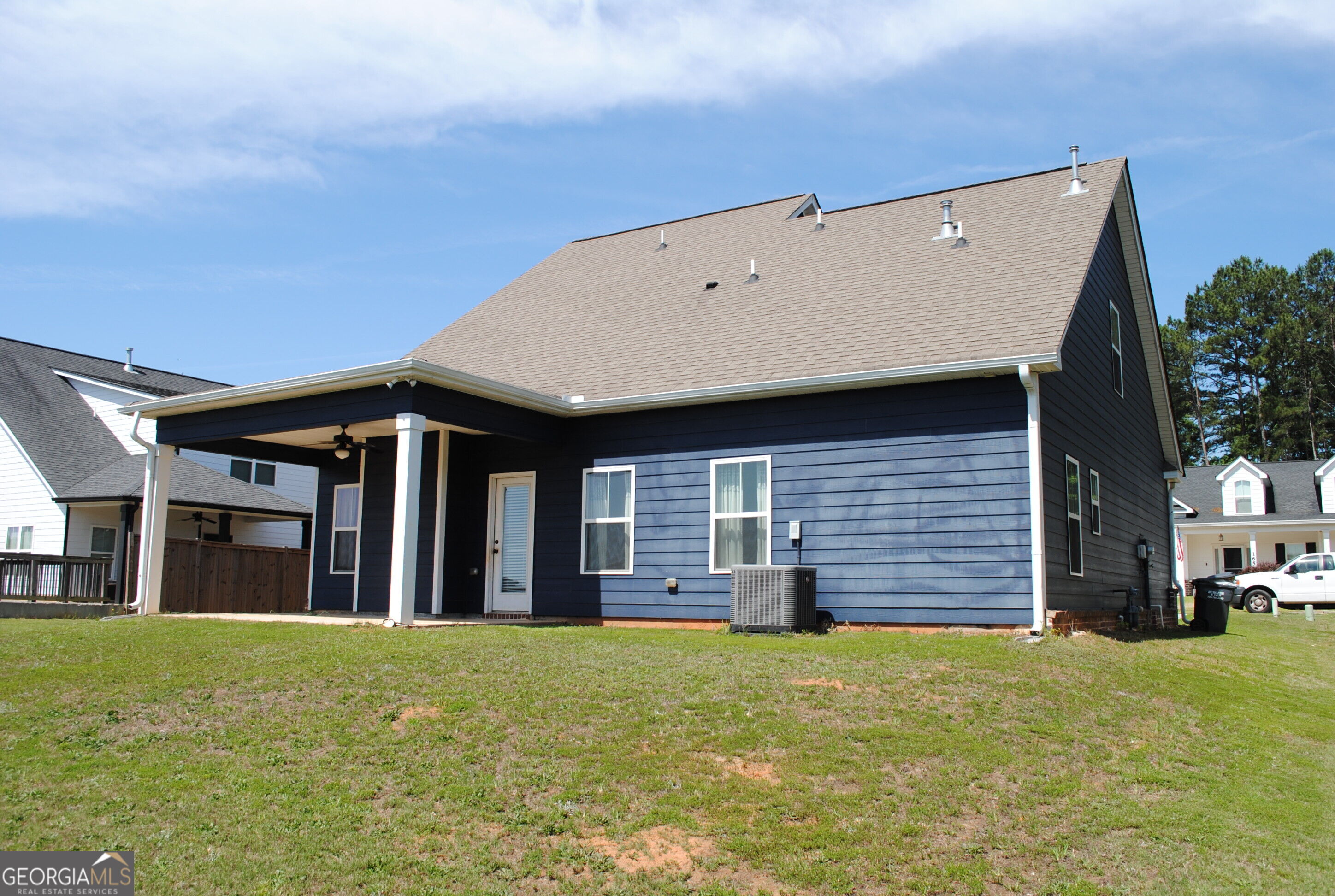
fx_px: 1003
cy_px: 448
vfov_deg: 48.1
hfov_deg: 67.3
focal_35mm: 27
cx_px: 668
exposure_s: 1/250
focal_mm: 18
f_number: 8
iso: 100
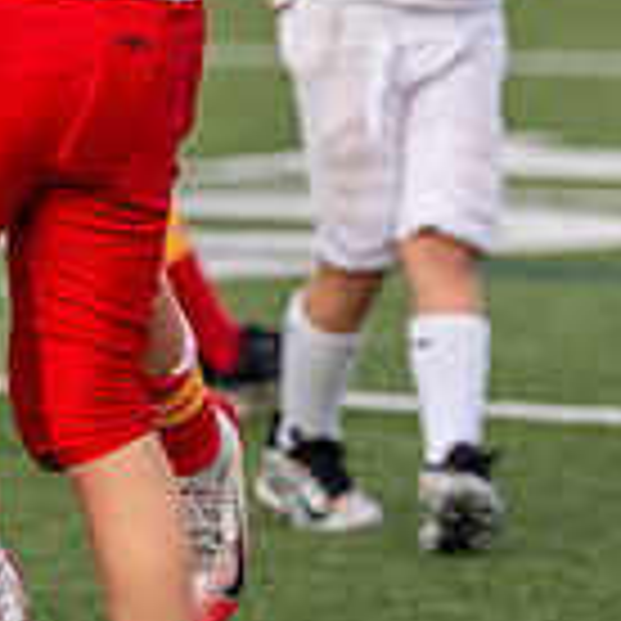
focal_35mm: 589
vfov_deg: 3.0
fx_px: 11955
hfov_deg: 3.0
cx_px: 98
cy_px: -93
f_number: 2.8
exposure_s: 1/2500
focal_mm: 143
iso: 400
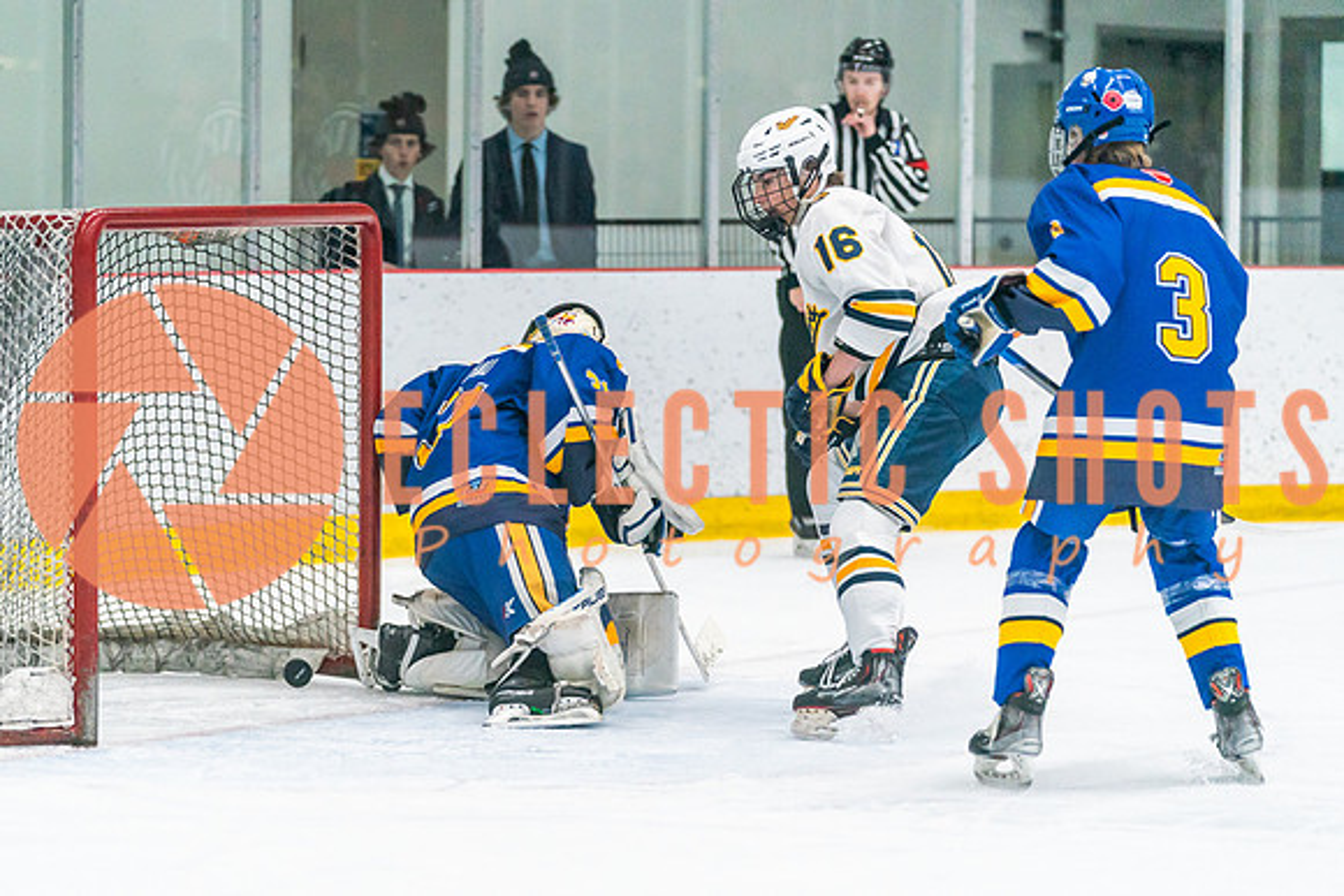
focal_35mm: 164
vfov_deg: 8.4
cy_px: 502
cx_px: 549
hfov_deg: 12.5
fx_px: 6131
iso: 3200
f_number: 2.8
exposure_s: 1/1250
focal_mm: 131
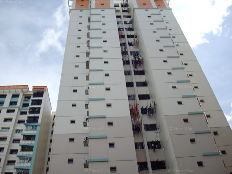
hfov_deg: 50.2
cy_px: 87
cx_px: 116
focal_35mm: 37
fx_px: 248
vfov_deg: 38.6
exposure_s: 1/320
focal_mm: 6.2
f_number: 5.6
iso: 80
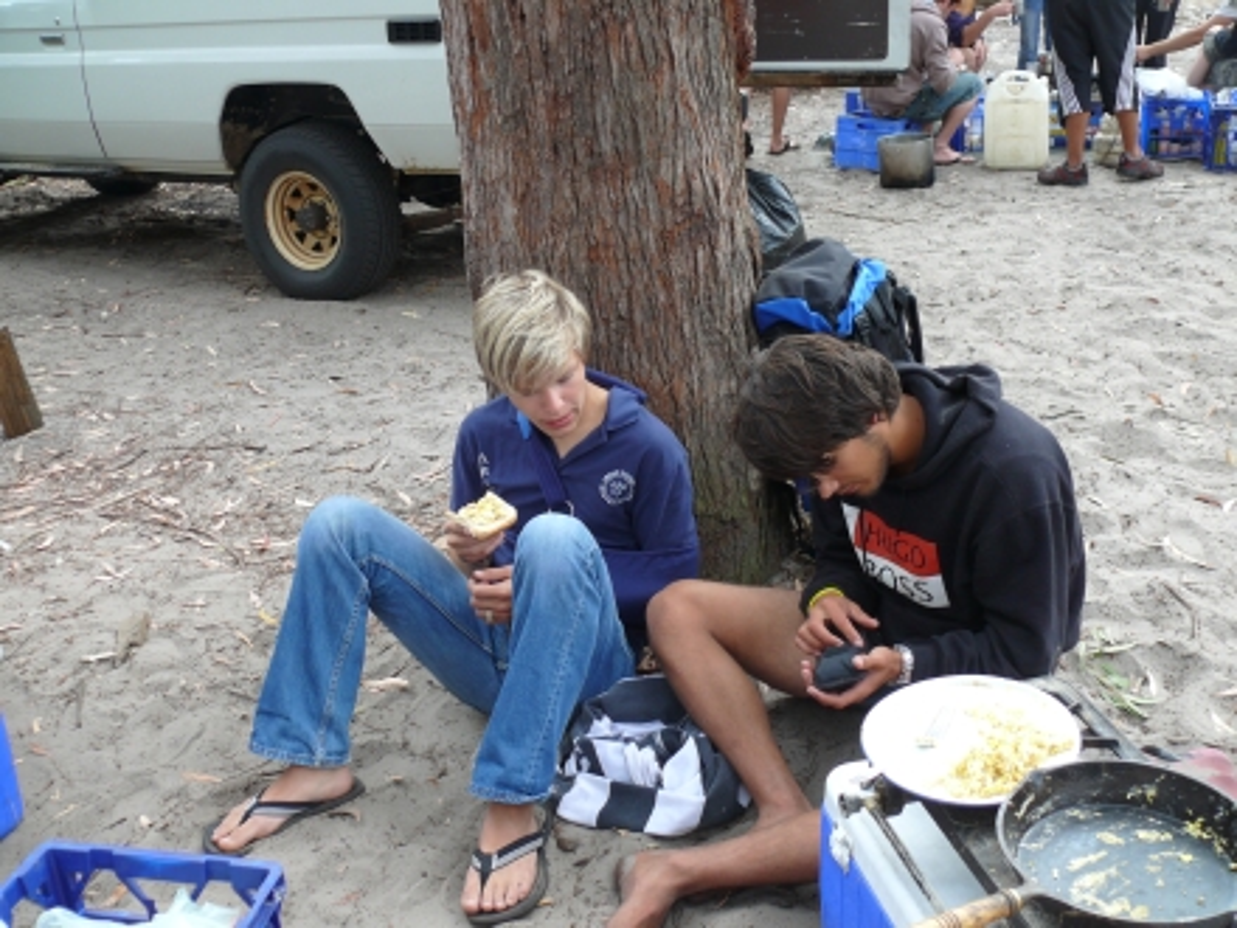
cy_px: 464
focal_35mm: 38
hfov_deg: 49.0
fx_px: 1358
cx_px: 618
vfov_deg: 37.7
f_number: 2.8
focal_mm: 8
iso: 100
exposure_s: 1/100
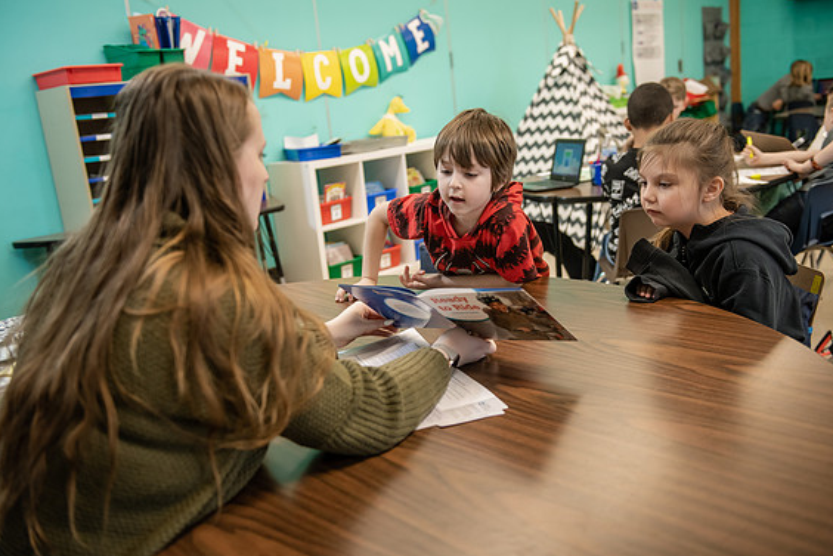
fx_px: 833
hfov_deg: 53.1
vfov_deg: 36.9
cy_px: 273
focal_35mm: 36
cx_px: 421
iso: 1000
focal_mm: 35
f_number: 3.2
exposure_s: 1/125
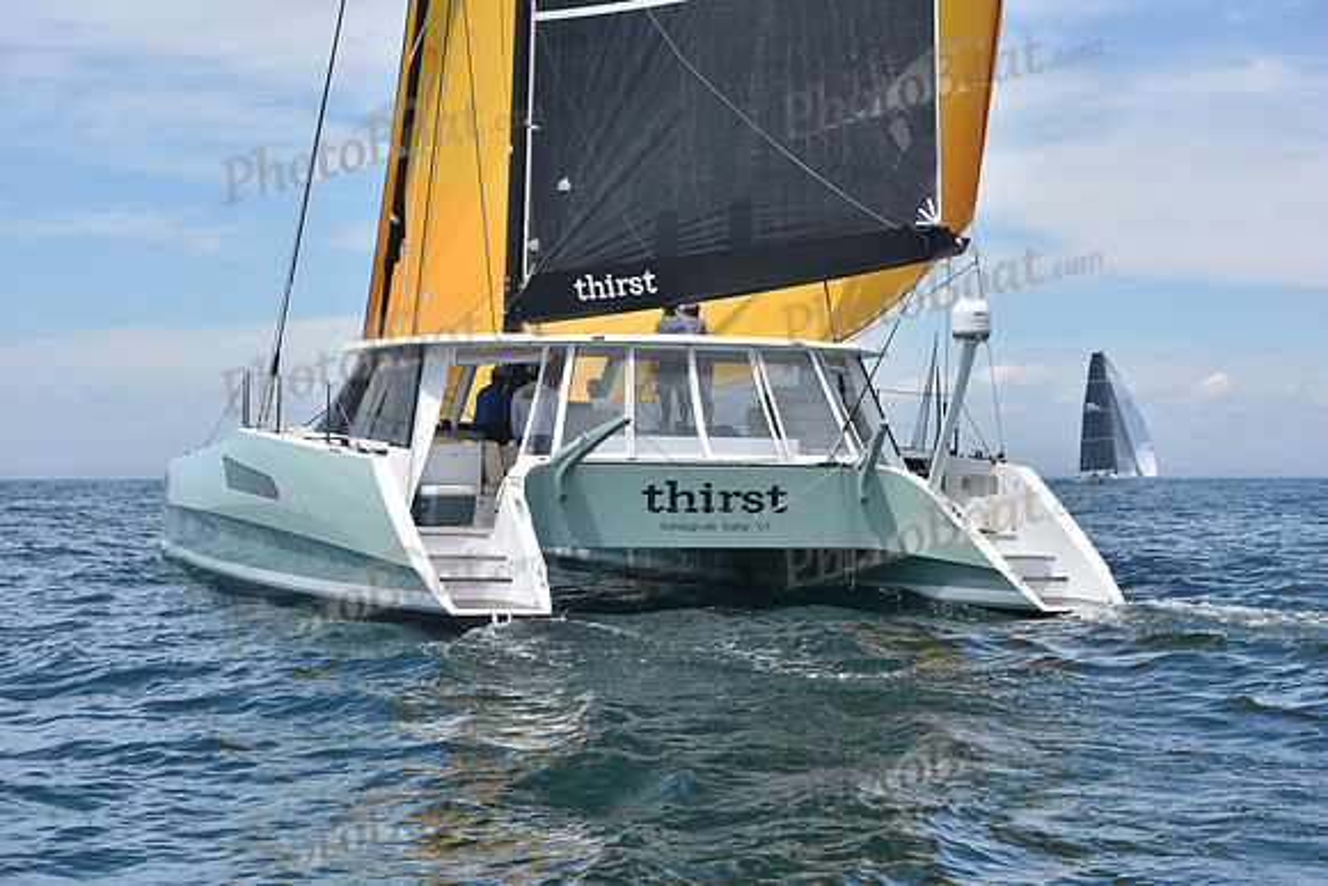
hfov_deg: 28.8
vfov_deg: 19.5
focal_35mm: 70
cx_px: 664
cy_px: 443
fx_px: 2583
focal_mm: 70
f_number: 8
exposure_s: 1/800
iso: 250
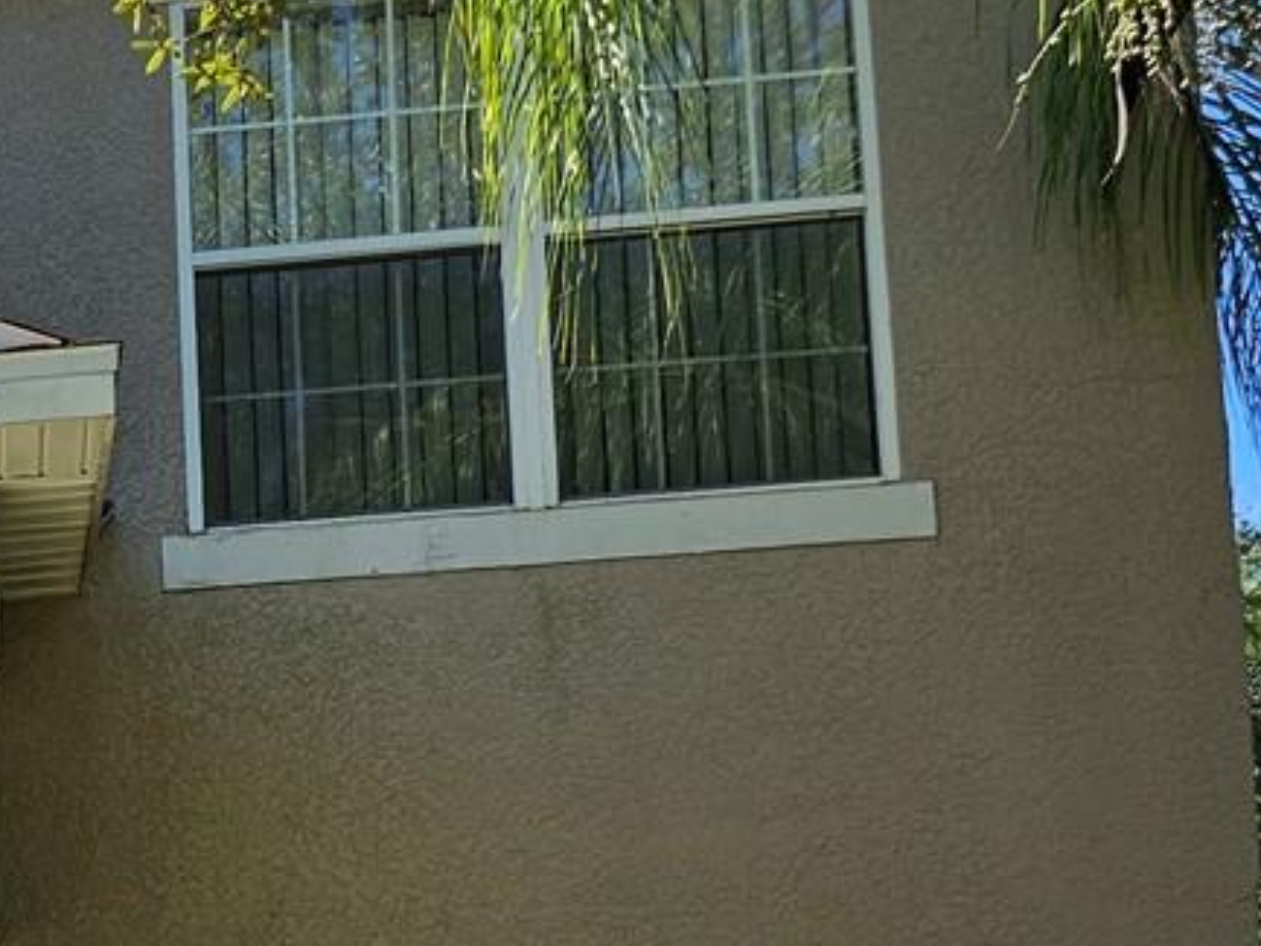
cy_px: 1272
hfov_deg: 20.4
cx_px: -507
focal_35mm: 85
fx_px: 3097
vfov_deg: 16.3
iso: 10
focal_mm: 6.3
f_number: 1.7
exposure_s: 1/355
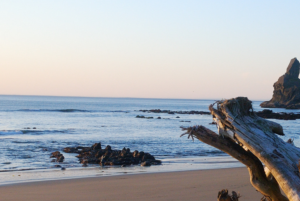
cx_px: 272
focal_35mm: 92
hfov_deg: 21.6
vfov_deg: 14.8
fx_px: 768
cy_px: 175
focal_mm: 31
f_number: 8
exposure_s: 1/250
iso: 800
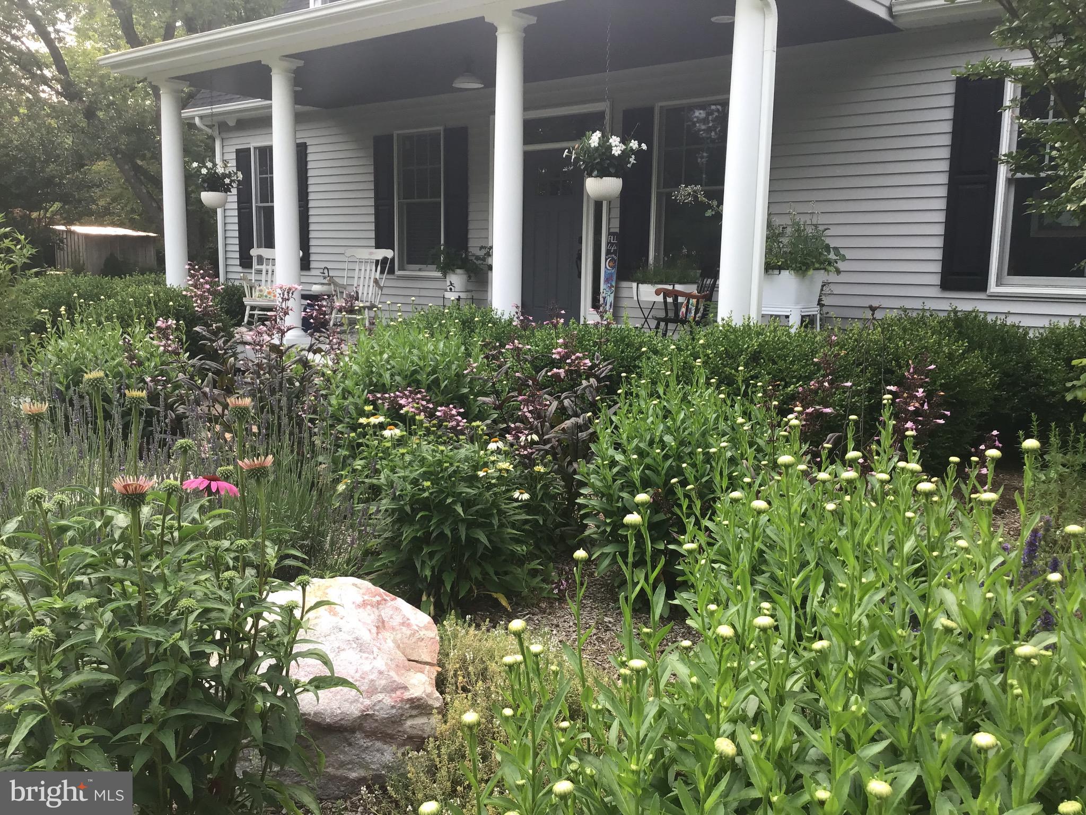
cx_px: 543
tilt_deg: -8.3
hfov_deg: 58.4
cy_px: 408
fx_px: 973
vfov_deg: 45.4
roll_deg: -0.6
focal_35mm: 31
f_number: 2.4
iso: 25
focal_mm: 3.3
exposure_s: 1/123
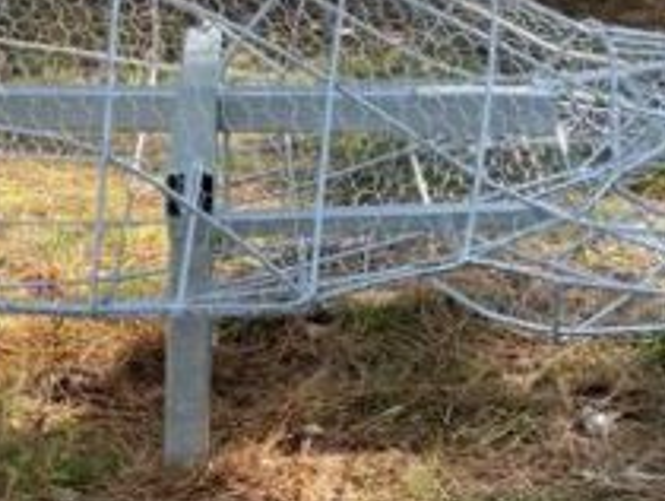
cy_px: 263
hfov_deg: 20.2
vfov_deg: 15.6
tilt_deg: -18.4
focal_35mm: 95
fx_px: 1827
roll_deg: -1.5
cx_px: 60
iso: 32
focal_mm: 5.1
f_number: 1.6
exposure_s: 1/195
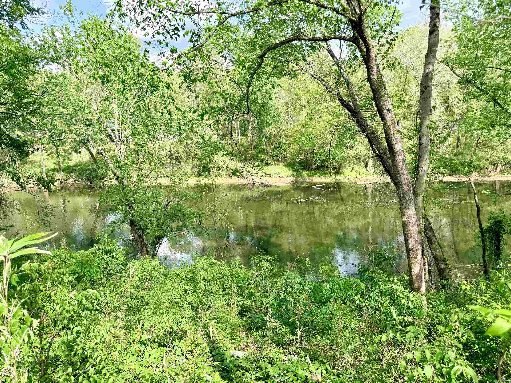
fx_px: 354
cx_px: 256
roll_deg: +0.7
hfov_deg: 71.6
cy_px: 192
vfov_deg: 56.8
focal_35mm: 24
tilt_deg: -9.2
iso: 80
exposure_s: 1/1770
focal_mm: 6.76
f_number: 1.78
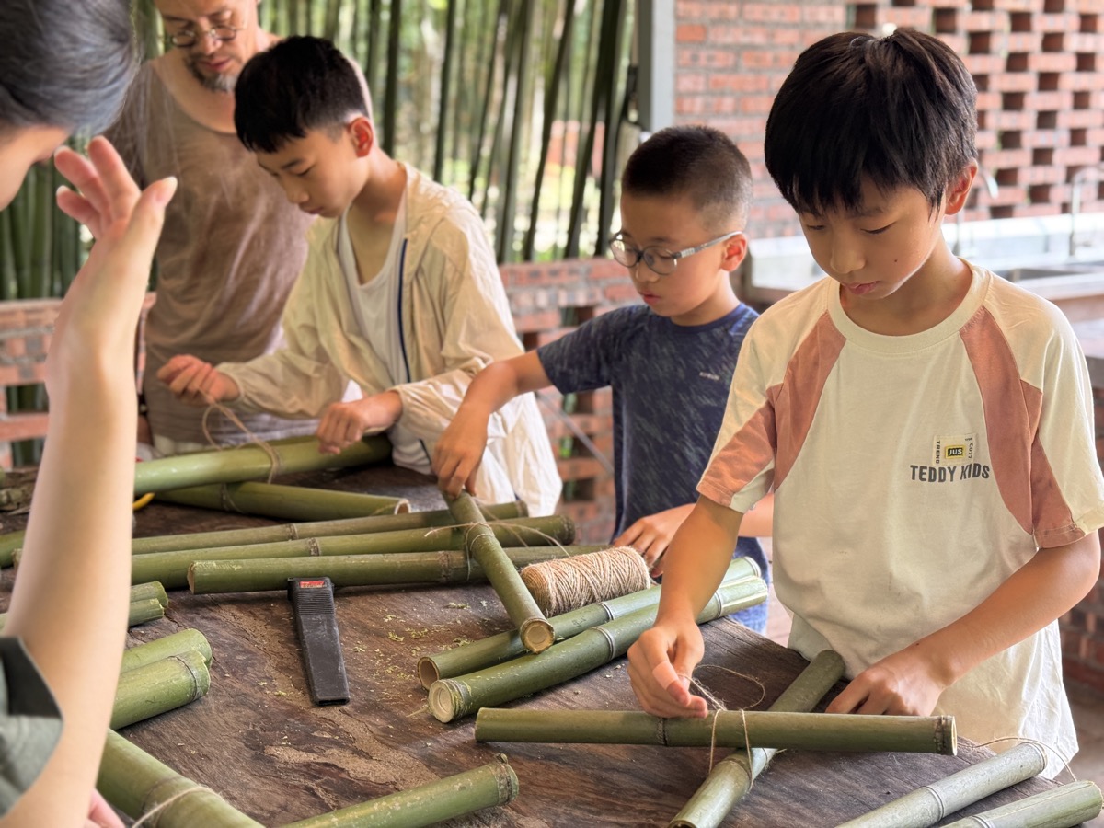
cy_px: 414
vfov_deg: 30.3
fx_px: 1531
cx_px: 552
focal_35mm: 48
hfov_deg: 39.7
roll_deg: -0.4
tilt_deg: -12.1
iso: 100
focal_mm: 6.76
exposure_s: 1/77
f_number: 1.78
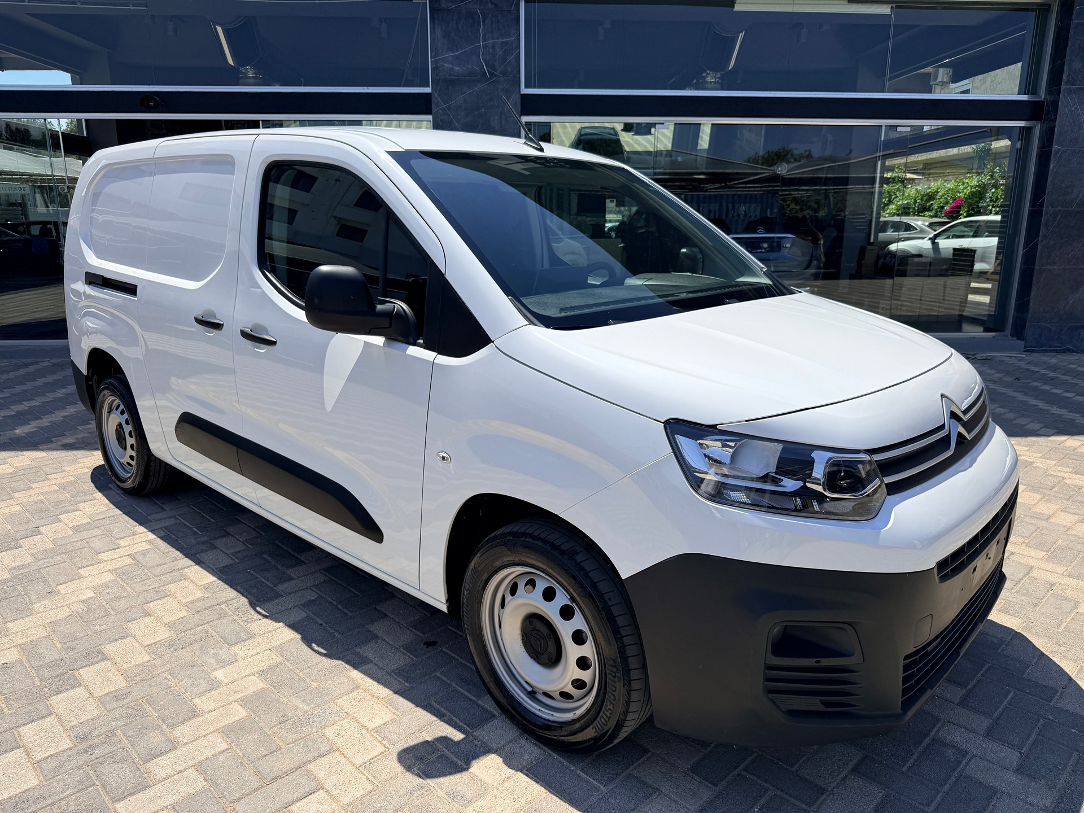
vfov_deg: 56.8
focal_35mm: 24
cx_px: 542
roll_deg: +0.2
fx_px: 752
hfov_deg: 71.6
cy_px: 406
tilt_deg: -13.2
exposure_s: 1/5714
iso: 80
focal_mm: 6.76
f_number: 1.78
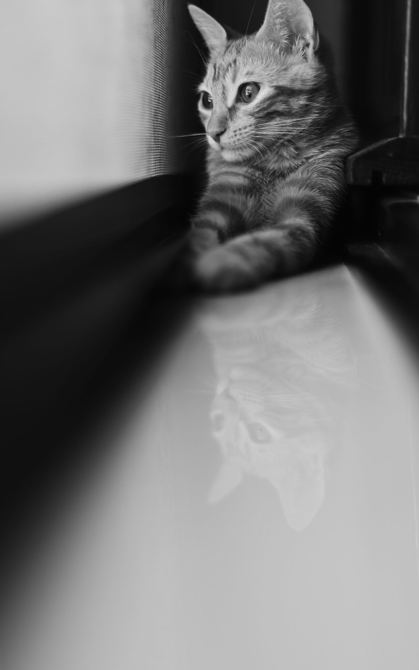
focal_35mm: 62
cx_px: 156
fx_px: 1133
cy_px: 357
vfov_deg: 33.0
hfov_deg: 20.9
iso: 320
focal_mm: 50
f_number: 1.4
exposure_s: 1/100
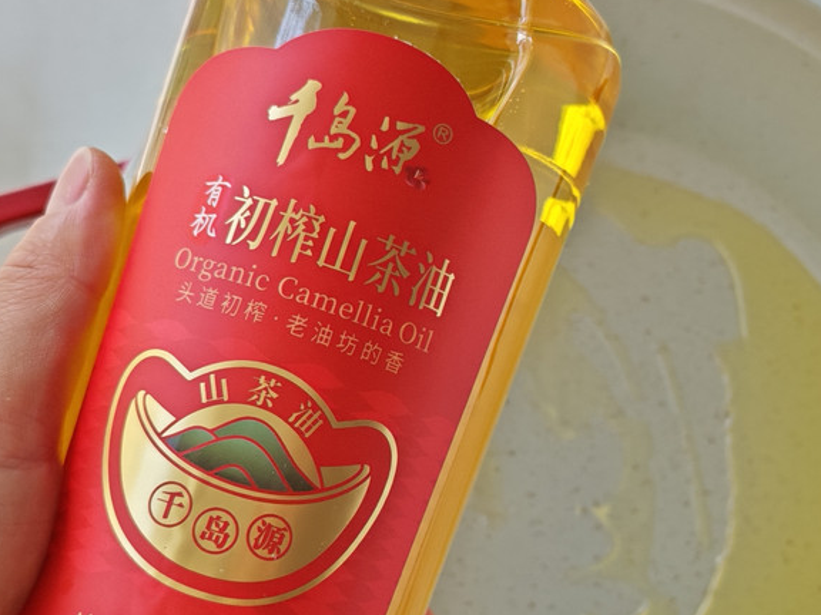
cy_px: 396
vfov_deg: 19.6
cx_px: 470
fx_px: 1779
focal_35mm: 75
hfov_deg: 26.0
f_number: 1.95
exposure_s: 1/180
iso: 50
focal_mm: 5.52
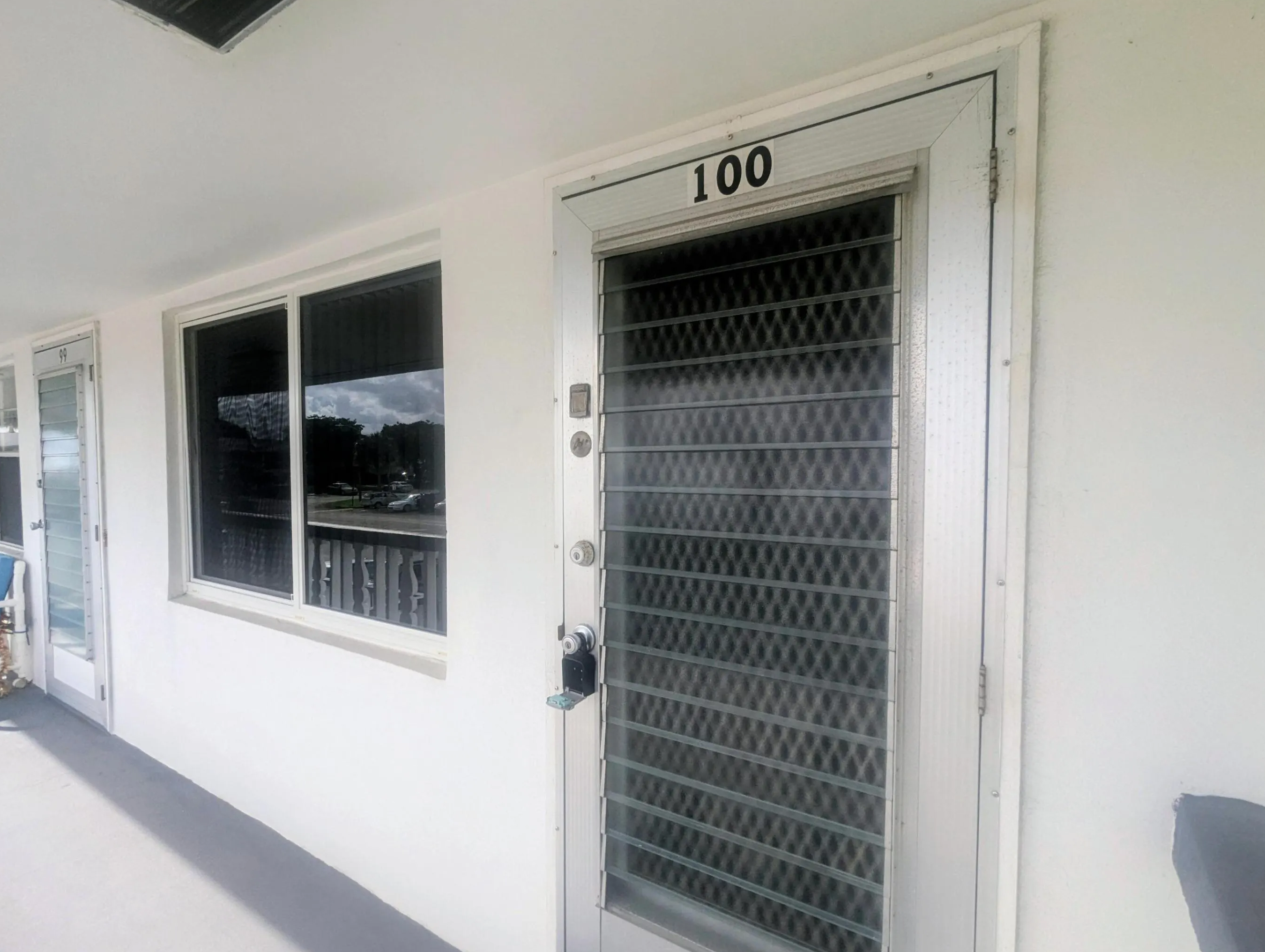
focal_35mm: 17
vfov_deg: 74.9
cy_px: 485
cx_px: 624
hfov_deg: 90.9
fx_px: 622
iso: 45
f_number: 2.2
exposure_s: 1/633
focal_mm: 2.35
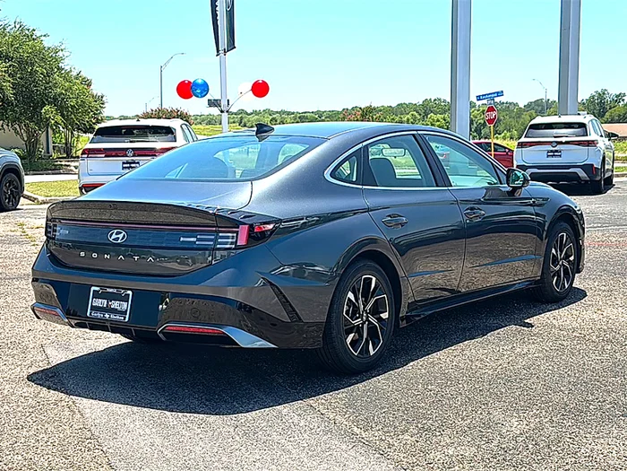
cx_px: 314
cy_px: 236
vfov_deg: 32.2
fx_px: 815
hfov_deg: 42.1
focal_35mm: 45
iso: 80
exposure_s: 1/3165
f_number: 1.78
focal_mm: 6.86
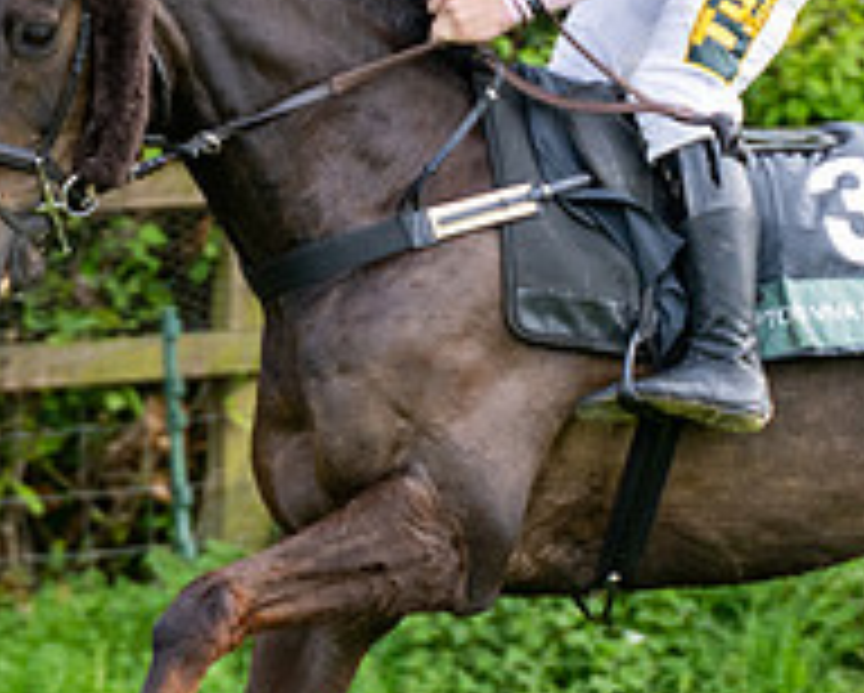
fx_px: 11135
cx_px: 712
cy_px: 146
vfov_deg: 3.6
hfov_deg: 4.4
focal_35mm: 435
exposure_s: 1/1000
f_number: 4
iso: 400
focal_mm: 103
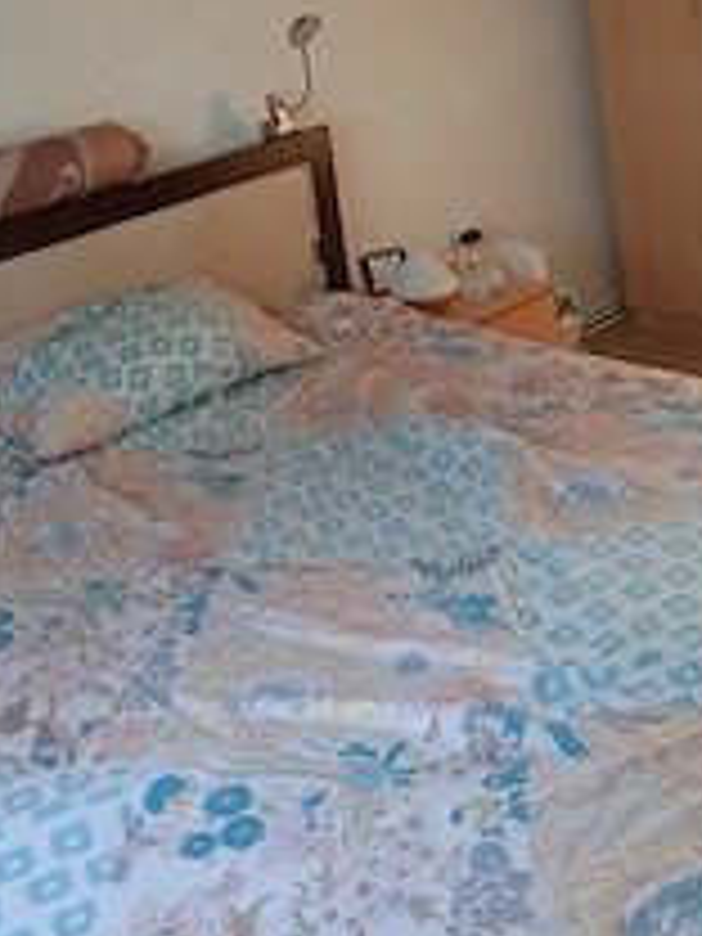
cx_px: 328
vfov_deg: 35.4
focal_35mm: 50
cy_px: 54
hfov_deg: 29.1
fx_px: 1352
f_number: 1.8
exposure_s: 1/33.4
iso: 149
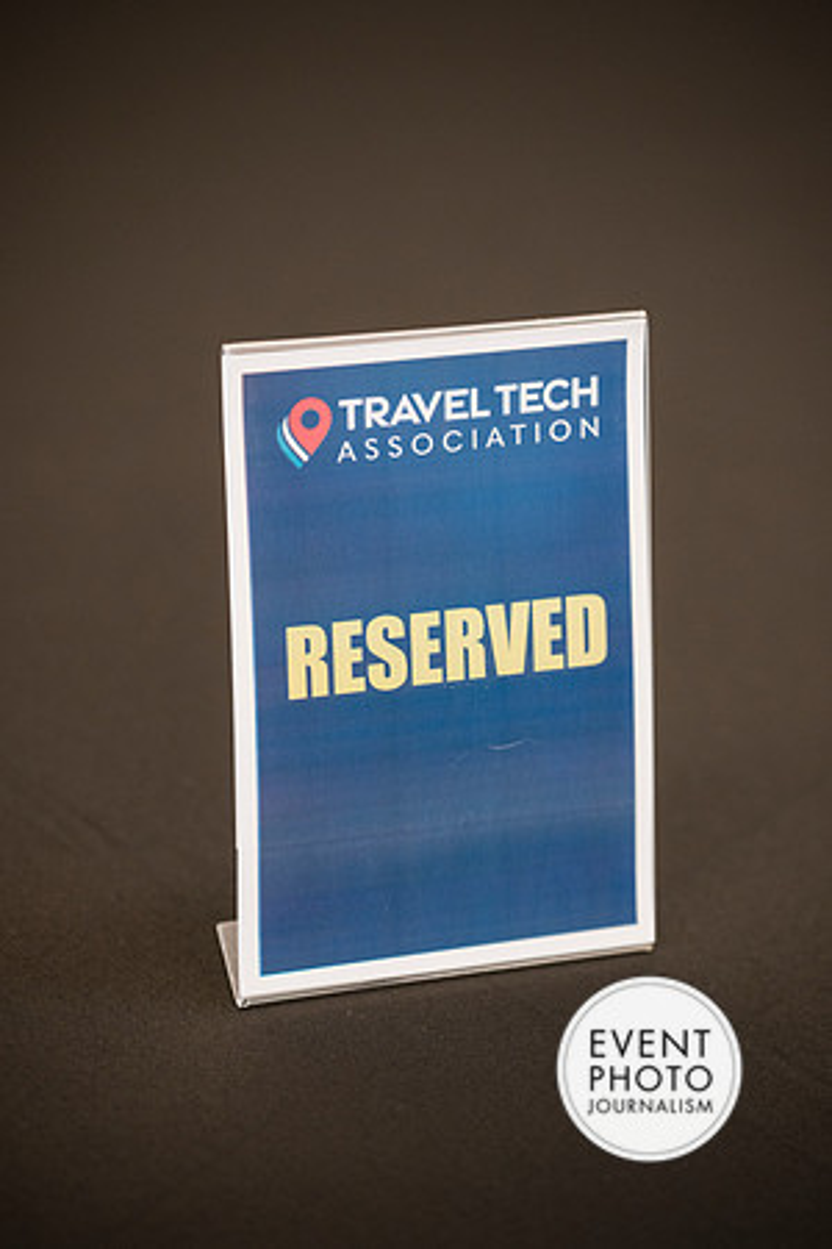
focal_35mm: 150
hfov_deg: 9.1
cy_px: 624
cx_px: 416
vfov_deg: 13.7
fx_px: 5200
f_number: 3.2
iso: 1100
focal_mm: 150
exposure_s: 1/200
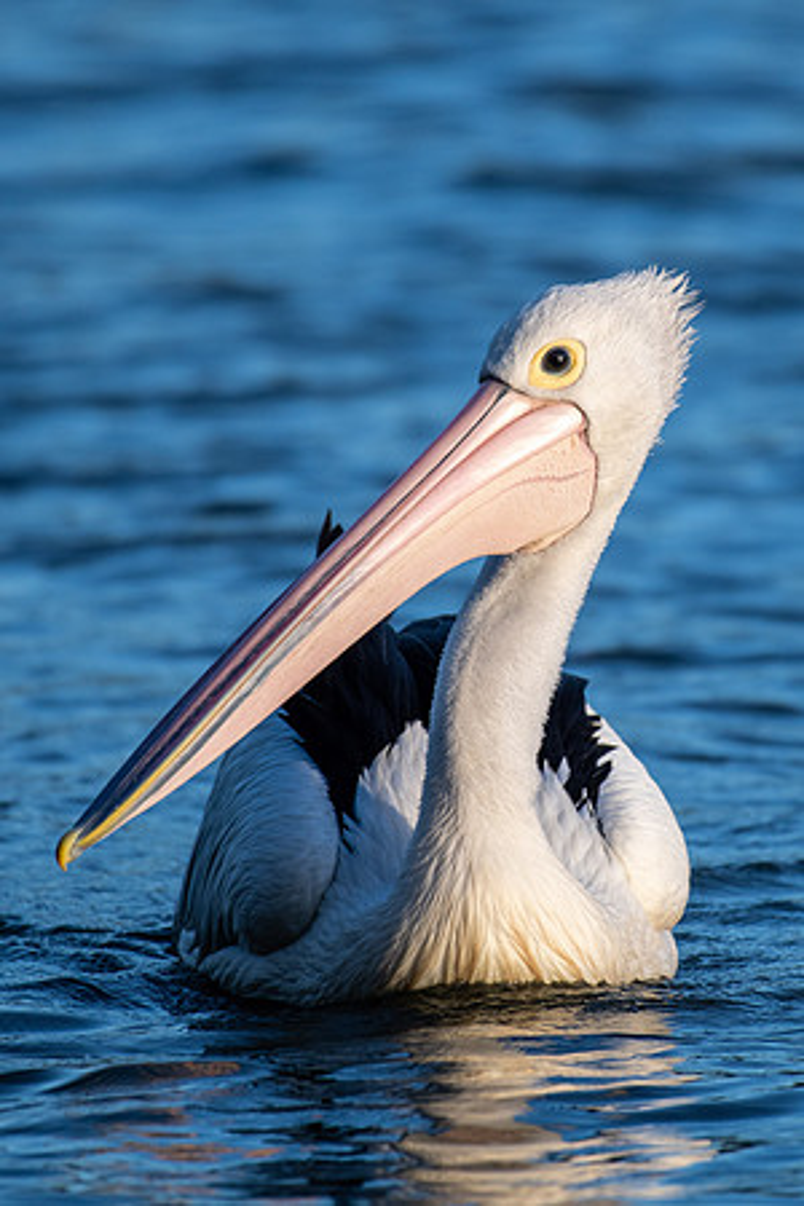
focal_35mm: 904
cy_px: 488
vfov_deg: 2.3
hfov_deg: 1.5
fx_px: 30273
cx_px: 579
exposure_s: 1/1250
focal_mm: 500
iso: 280
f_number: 5.6
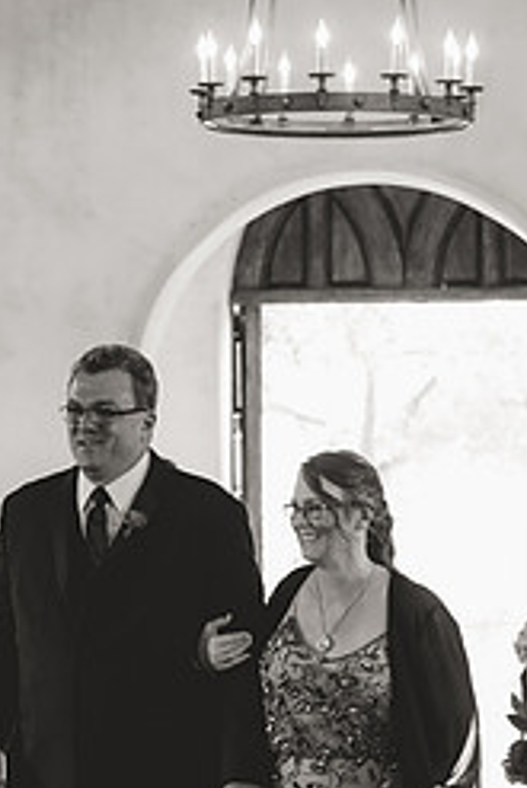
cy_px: 660
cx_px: 217
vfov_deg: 14.3
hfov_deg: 9.7
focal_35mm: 142
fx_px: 3113
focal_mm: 52
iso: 2500
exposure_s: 1/125
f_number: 2.8
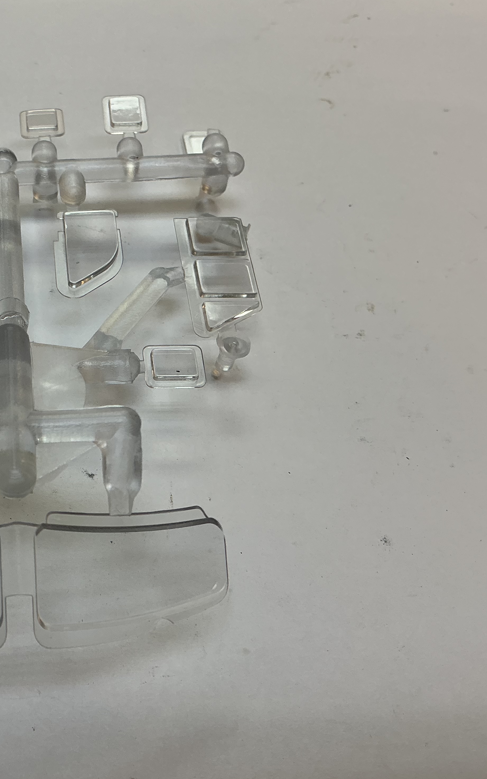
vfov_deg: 47.2
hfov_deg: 29.0
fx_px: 892
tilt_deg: -57.2
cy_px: 388
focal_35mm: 42
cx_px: 26
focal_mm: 3
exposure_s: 1/125
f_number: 1.8
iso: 16
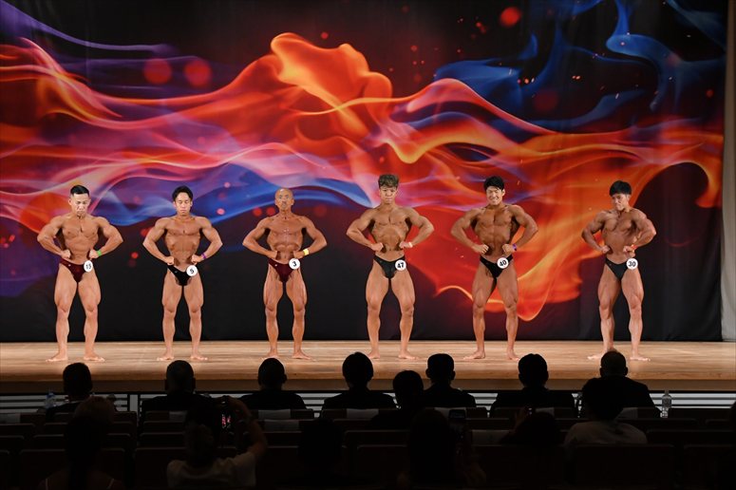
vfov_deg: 13.4
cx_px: 368
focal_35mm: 102
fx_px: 2084
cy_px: 245
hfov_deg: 20.0
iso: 3200
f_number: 5.6
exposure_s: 1/400
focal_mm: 68
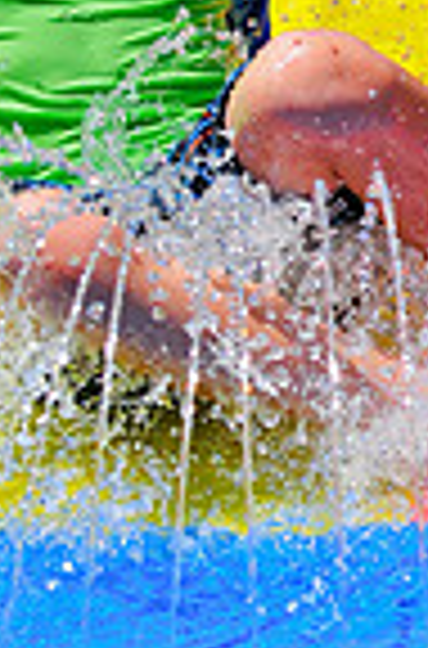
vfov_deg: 6.3
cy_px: 194
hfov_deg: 4.1
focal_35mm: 329
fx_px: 5910
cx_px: 462
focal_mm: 70
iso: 200
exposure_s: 1/1250
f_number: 5.6
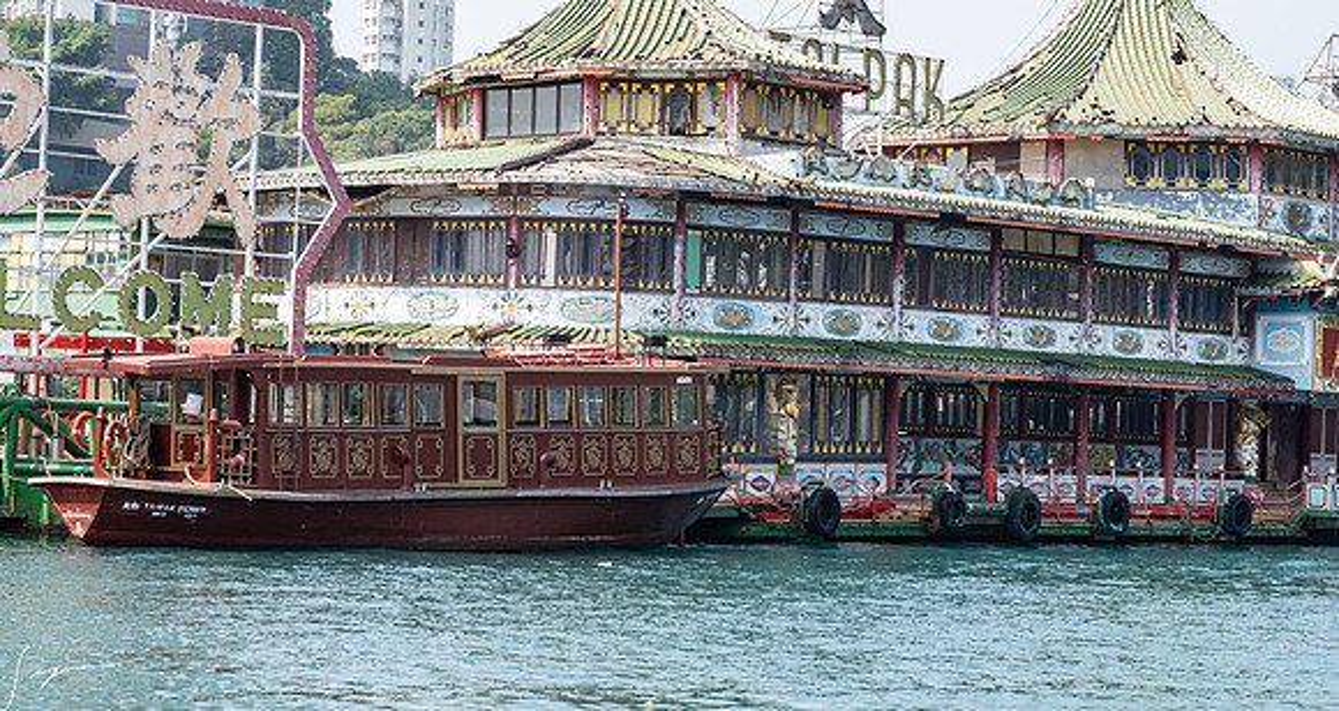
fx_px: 3466
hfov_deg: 21.9
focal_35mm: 99
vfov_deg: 11.7
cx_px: 614
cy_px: 259
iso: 140
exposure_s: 1/200
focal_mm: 70
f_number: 8
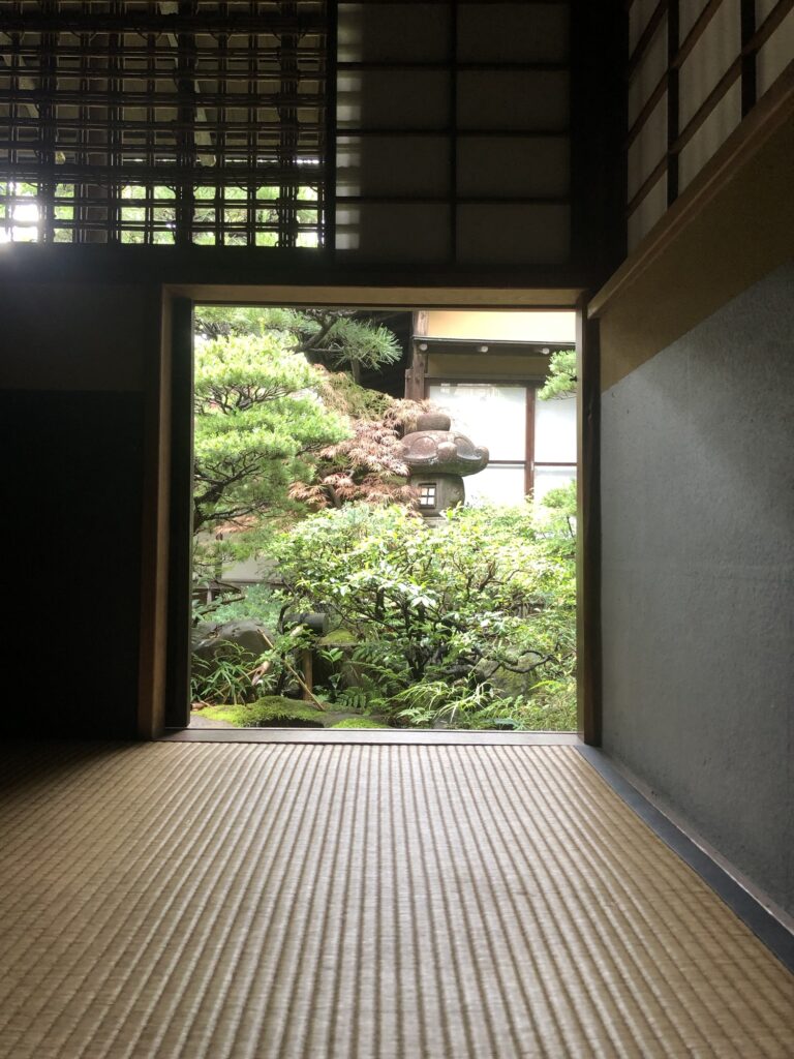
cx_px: 397
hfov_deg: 49.7
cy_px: 530
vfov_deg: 63.4
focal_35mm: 28
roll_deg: -2.6
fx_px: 856
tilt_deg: +2.4
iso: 40
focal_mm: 3.99
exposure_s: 1/20
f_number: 1.8
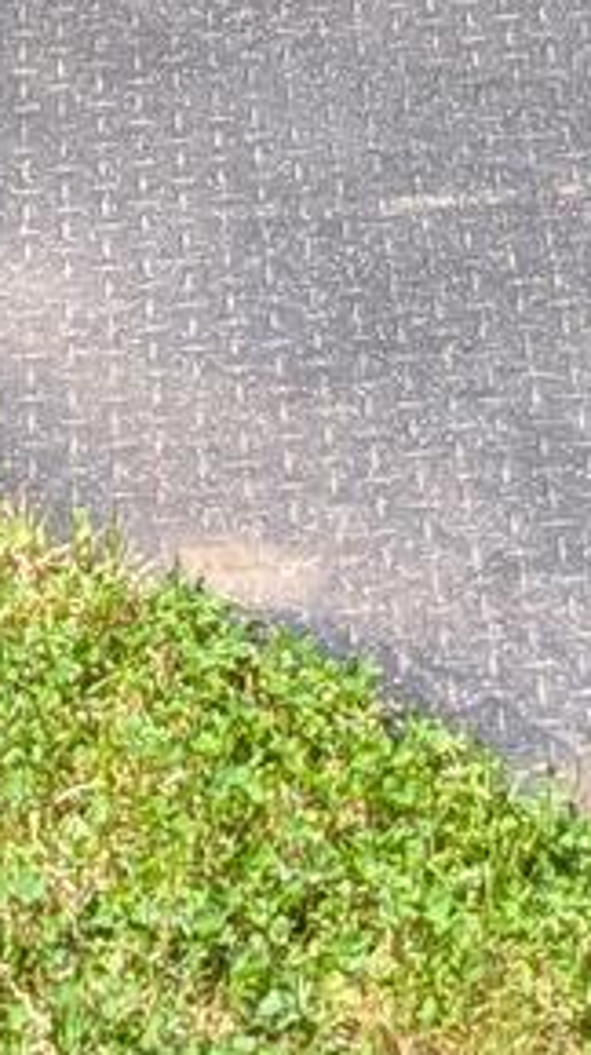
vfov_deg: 10.4
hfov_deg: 6.5
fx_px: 5168
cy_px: -1303
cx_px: 697
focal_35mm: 185
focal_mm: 6.9
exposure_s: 1/623
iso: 23
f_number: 1.68
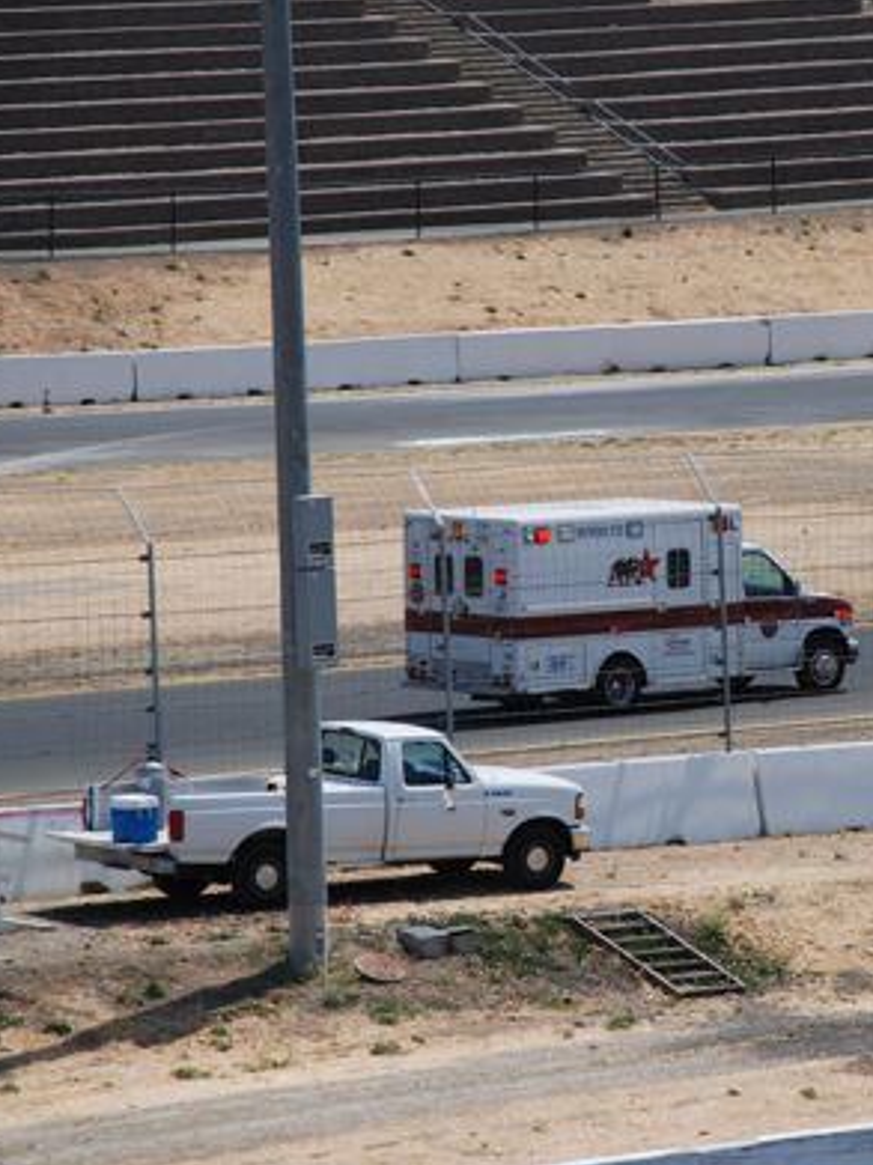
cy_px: 566
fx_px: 10725
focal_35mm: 319
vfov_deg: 6.2
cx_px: 694
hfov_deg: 4.7
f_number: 5.6
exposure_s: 1/500
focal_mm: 135
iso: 100
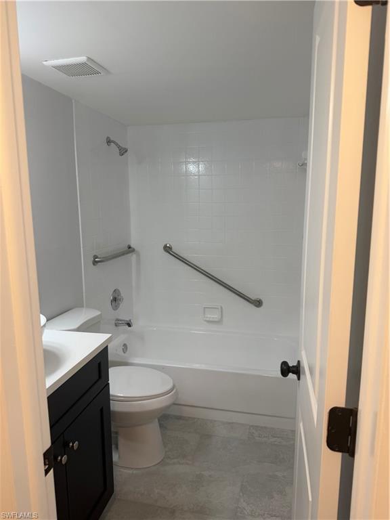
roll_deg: +0.9
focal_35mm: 24
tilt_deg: -9.4
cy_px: 260
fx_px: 361
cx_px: 195
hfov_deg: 56.8
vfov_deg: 71.6
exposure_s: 1/120
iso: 100
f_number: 1.78
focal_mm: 6.76
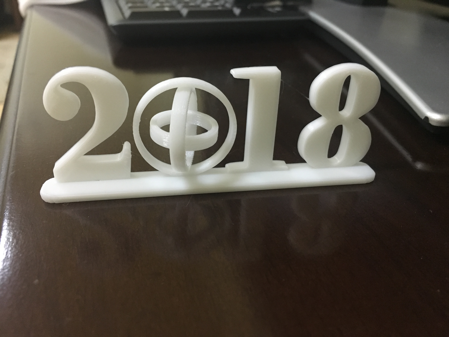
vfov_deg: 48.2
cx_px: 224
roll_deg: -2.4
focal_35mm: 29
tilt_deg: -31.1
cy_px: 168
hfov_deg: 61.7
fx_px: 376
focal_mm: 4.15
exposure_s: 1/17
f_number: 2.2
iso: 250
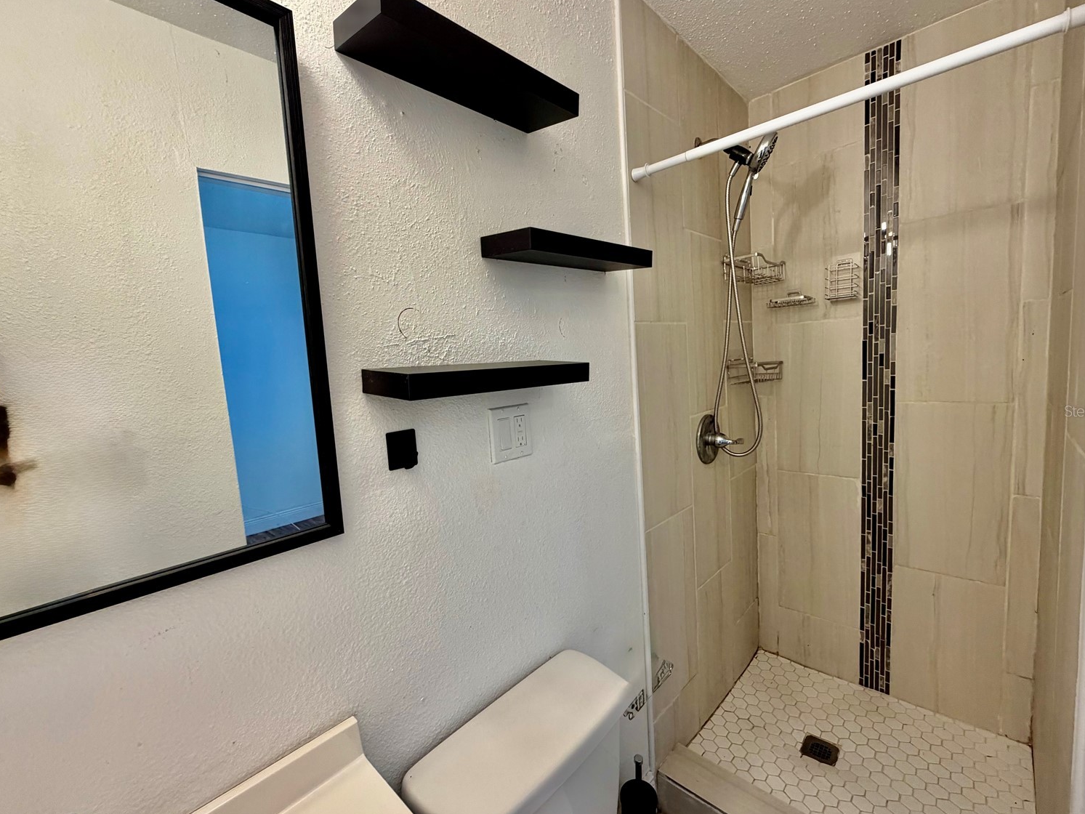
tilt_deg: -6.1
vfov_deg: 81.8
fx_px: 470
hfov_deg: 98.2
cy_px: 411
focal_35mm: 15
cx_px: 552
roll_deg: +4.0
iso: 200
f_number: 2.2
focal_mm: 2.22
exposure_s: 1/120
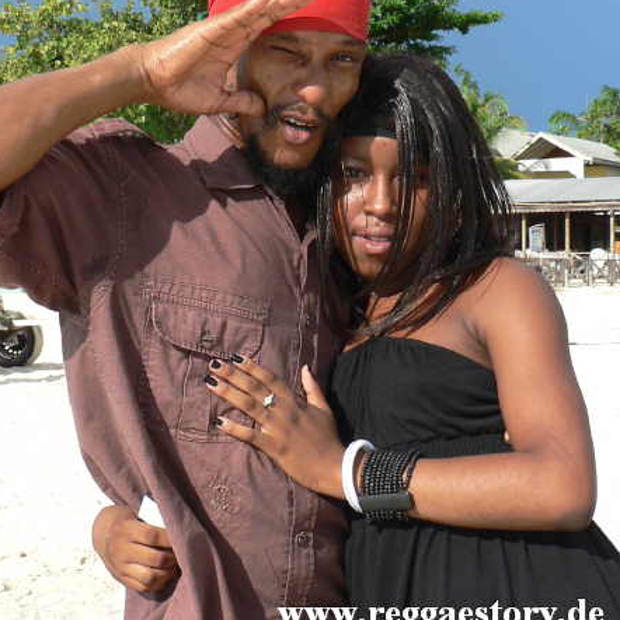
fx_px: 973
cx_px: 309
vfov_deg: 35.1
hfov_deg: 35.4
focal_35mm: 48
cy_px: 212
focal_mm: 6.9
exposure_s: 1/400
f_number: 4.5
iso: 64
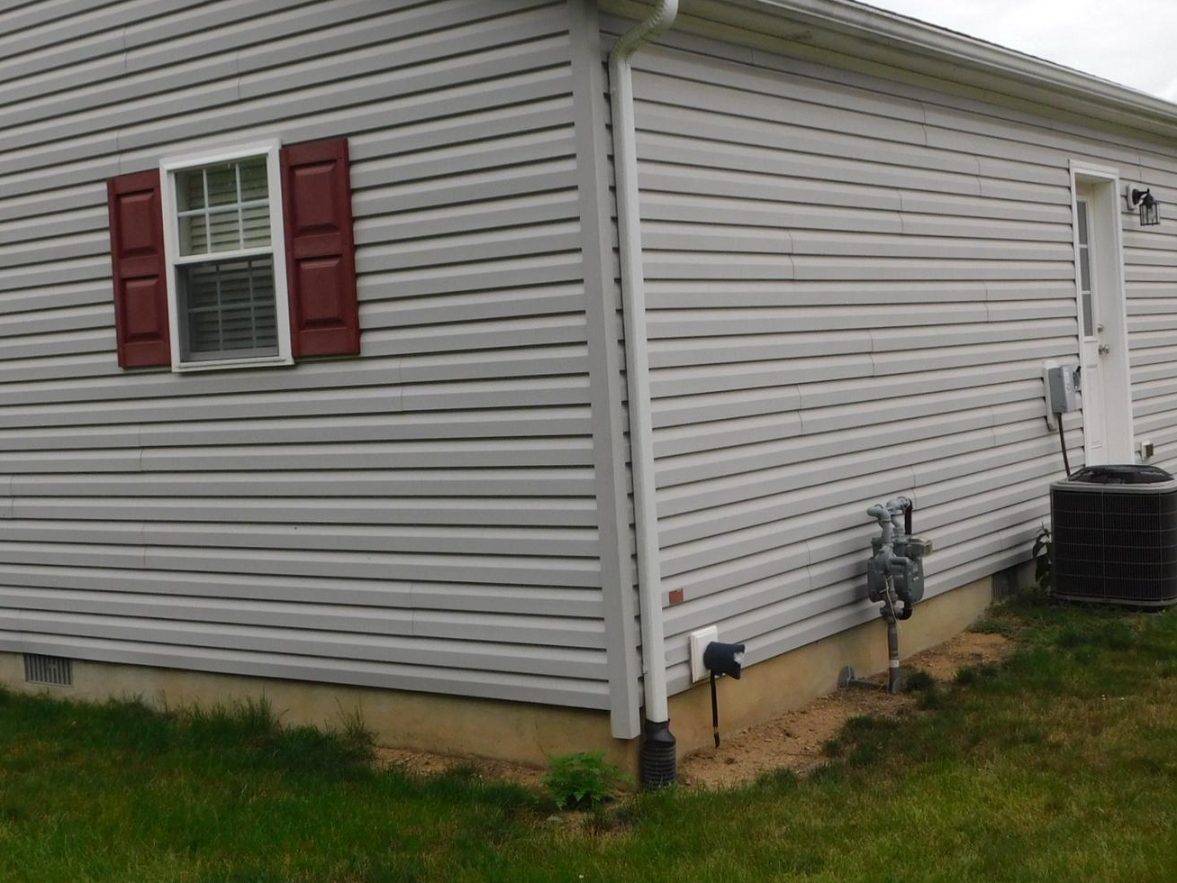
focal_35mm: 47
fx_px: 1598
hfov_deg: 40.4
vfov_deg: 30.8
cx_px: 539
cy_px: 386
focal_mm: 5.3
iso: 125
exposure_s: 1/1250
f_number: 3.2
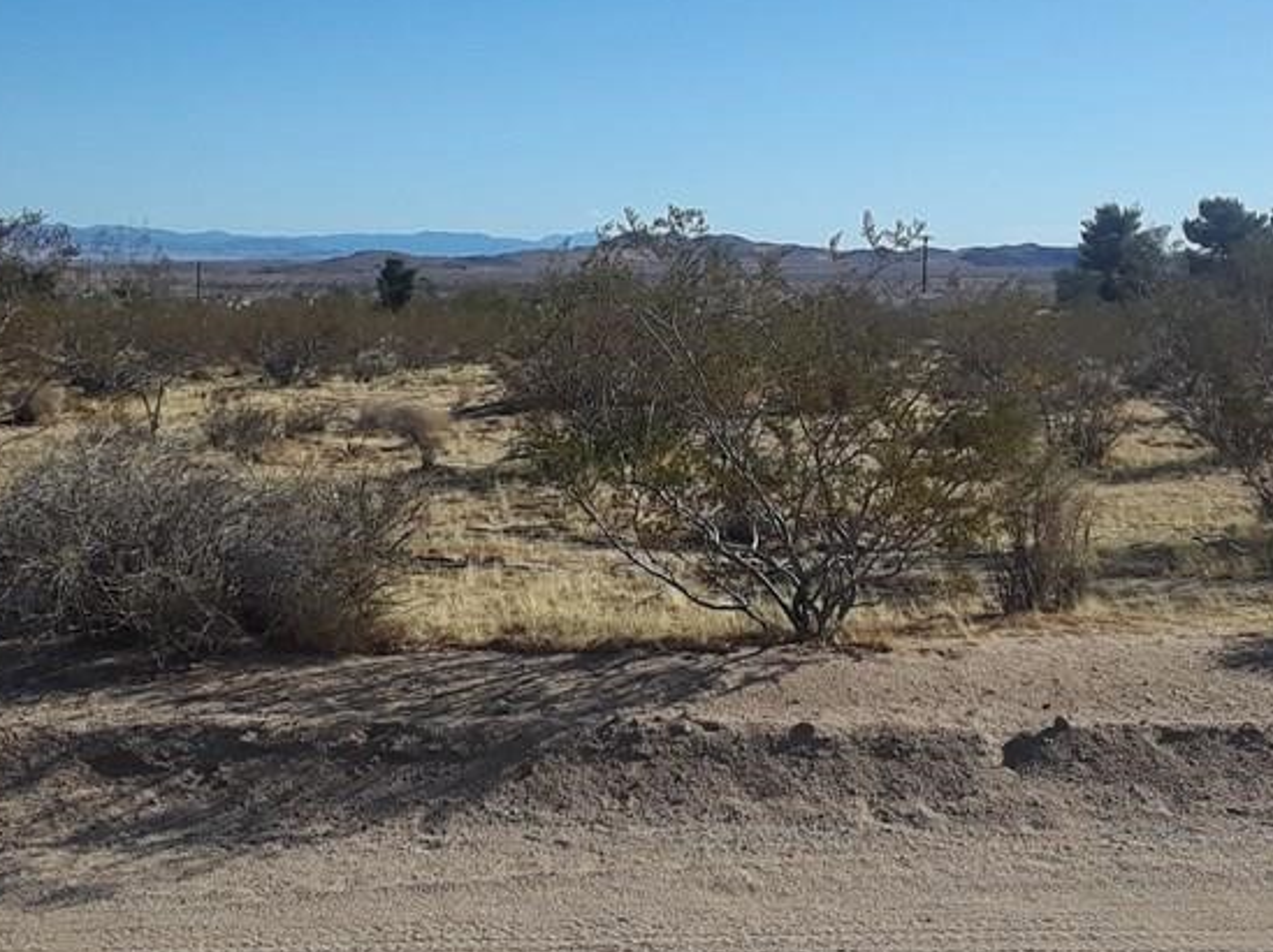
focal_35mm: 56
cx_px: 670
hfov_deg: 34.4
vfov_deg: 25.9
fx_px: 2058
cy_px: 280
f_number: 1.9
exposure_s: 1/2331
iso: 40
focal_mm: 2.47
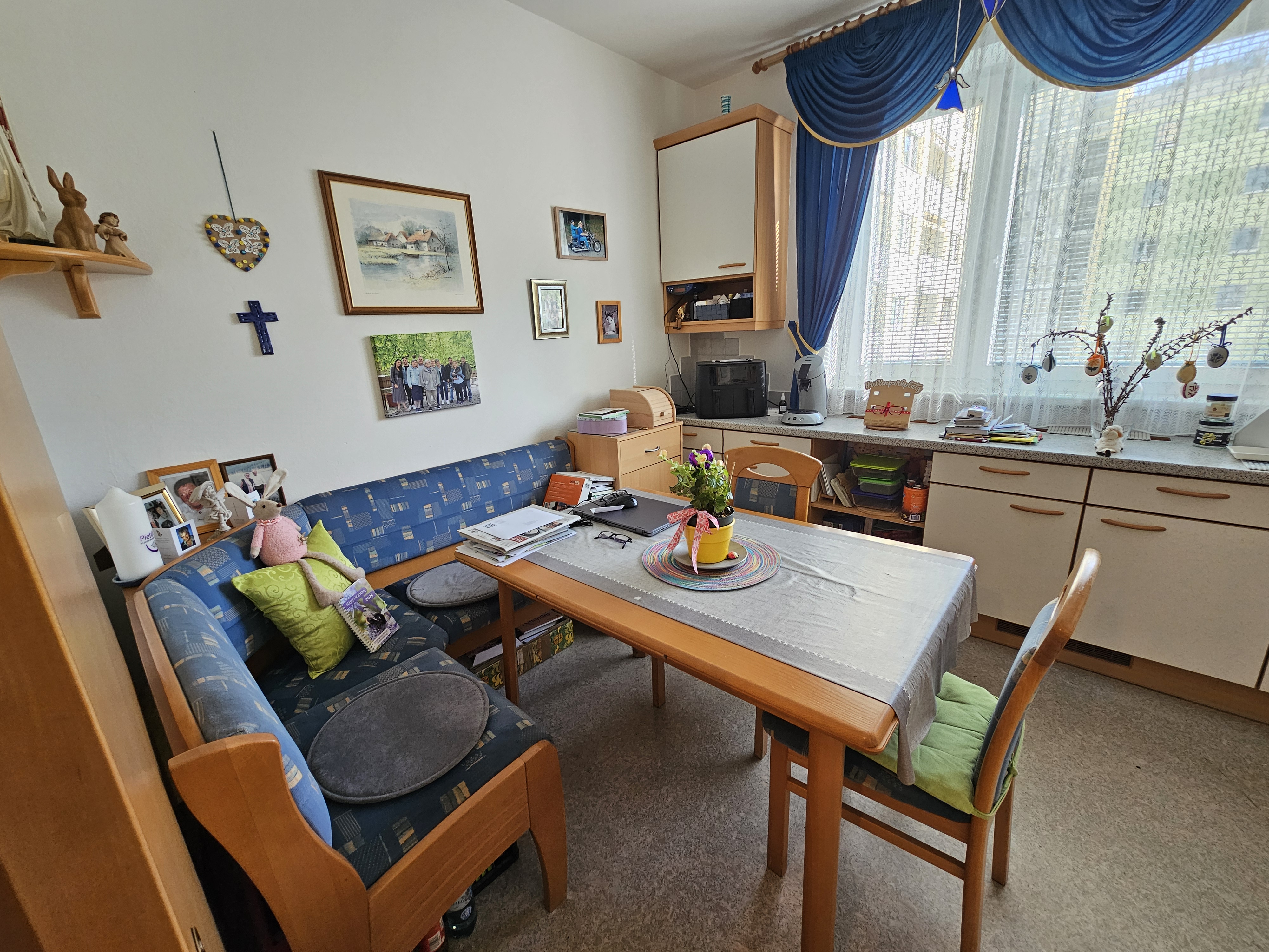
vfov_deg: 89.9
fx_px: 477
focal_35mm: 13
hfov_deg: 106.2
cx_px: 634
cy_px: 476
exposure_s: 1/70.8
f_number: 2.2
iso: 100
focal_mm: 2.2
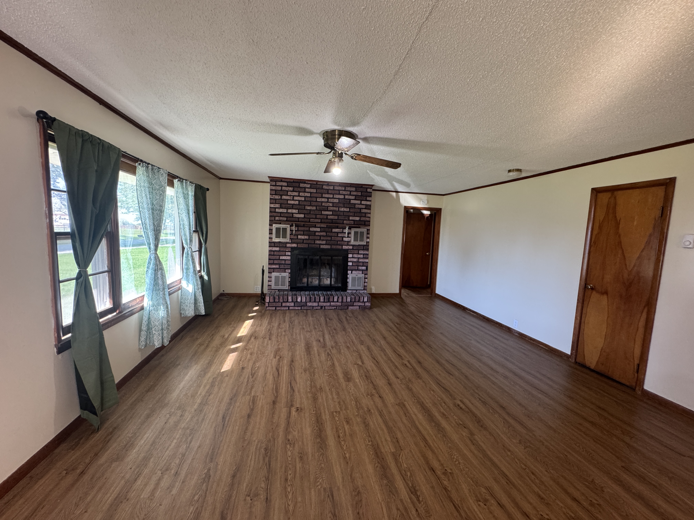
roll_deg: -1.0
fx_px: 281
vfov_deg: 85.7
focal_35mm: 14
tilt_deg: -5.9
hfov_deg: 102.1
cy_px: 260
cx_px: 347
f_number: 2.2
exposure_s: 1/60
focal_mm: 2.22
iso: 250
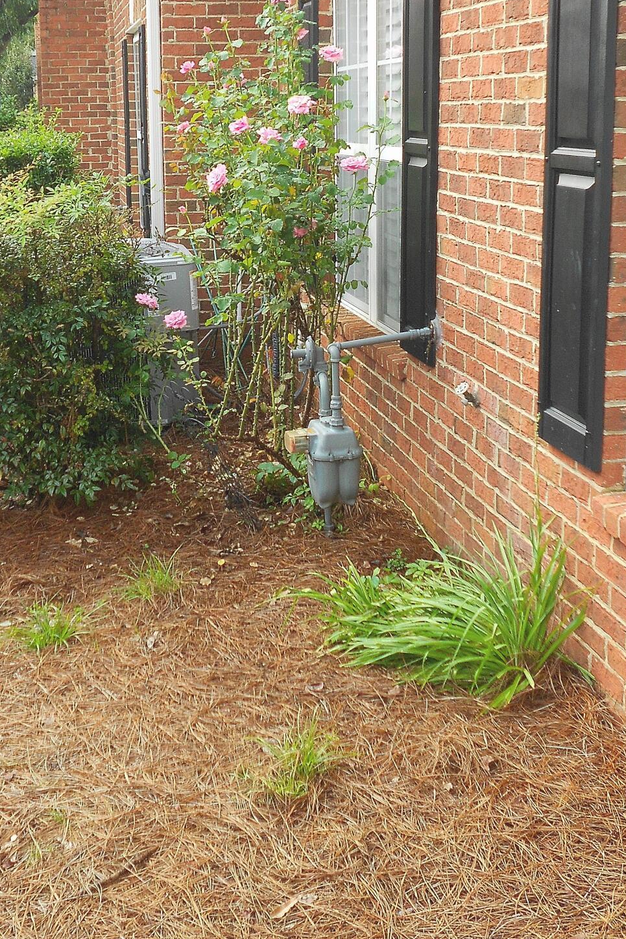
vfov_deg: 42.1
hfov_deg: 29.2
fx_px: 1199
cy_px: 304
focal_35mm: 46
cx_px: 258
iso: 80
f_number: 3.6
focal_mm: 5.8
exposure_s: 1/100
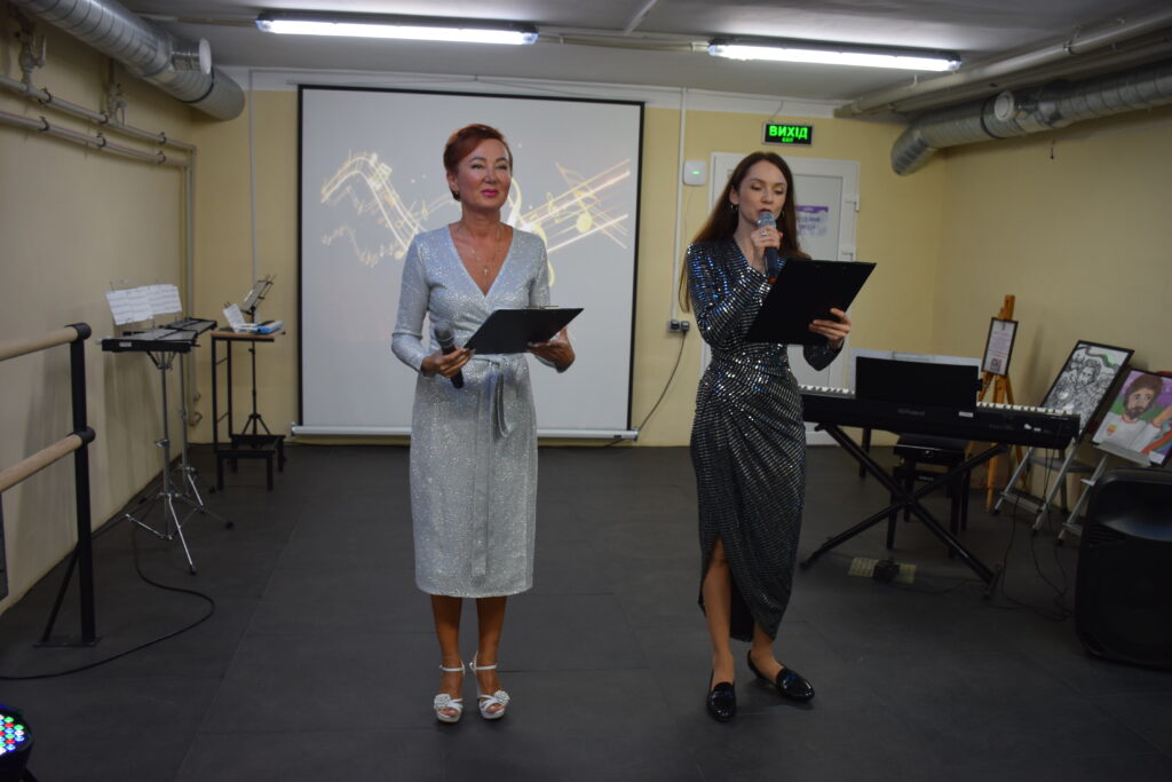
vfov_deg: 43.6
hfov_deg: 61.9
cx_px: 586
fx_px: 977
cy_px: 391
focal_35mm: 30
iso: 500
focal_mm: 20
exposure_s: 1/60
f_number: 4
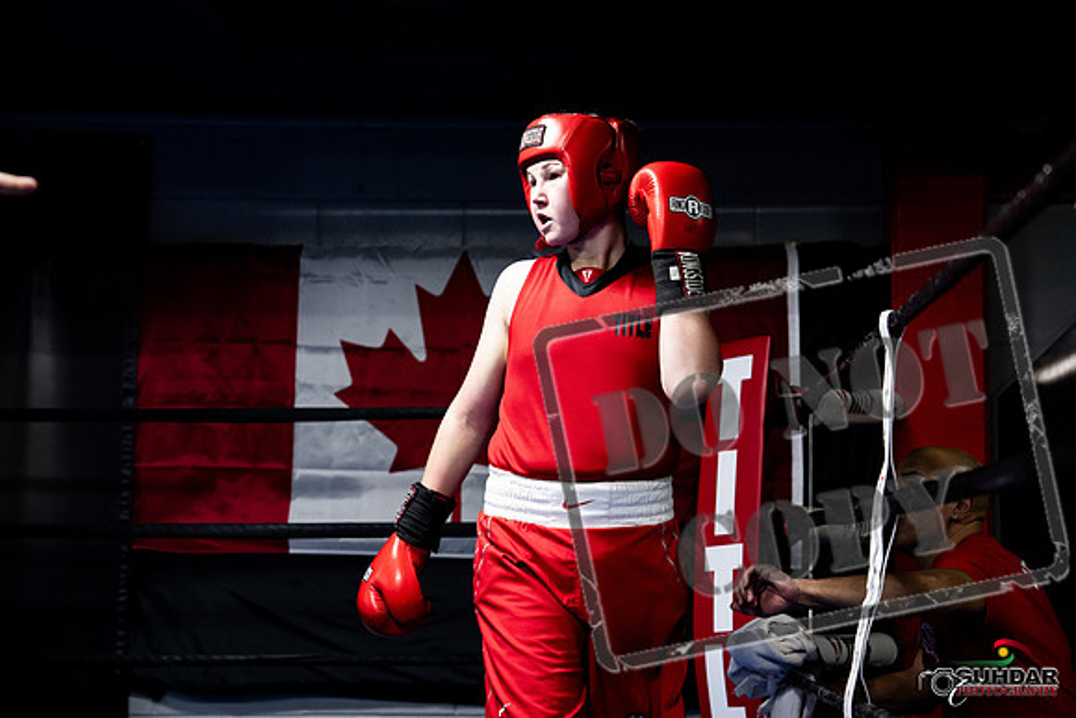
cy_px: 359
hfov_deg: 28.8
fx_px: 2093
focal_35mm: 70
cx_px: 538
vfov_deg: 19.5
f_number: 2.8
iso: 8000
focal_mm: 70
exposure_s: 1/1000
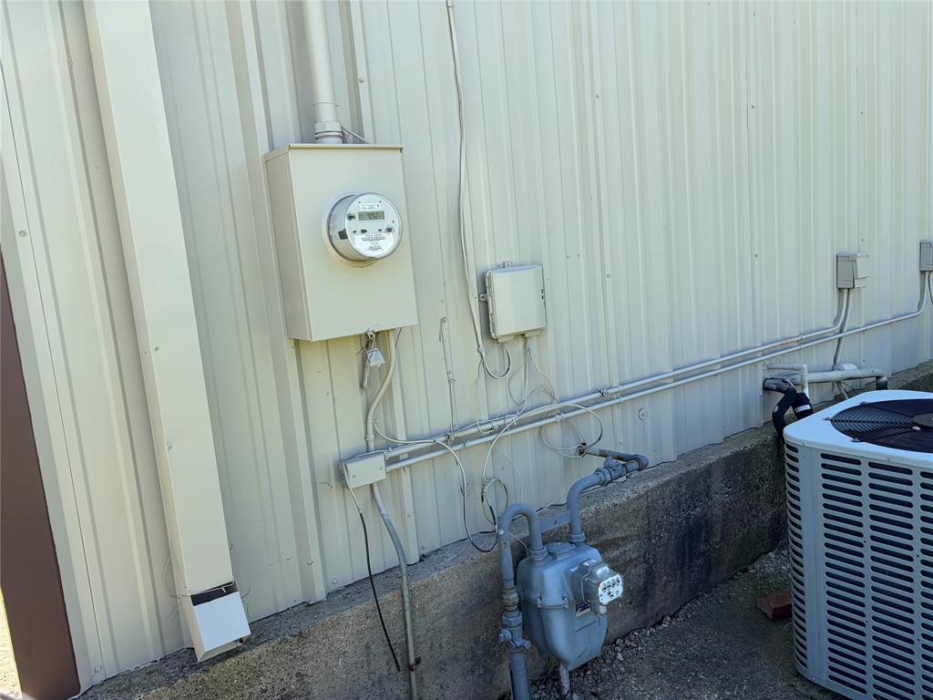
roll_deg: +6.4
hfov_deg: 67.3
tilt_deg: -6.4
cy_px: 350
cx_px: 466
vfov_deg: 53.1
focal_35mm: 26
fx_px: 701
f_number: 1.6
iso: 50
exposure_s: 1/773
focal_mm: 5.96
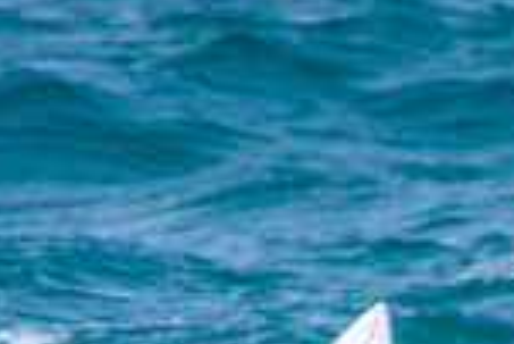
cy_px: 649
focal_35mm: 3455
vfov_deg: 0.4
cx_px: 463
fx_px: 49376
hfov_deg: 0.6
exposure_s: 1/2500
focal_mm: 900
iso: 1600
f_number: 11
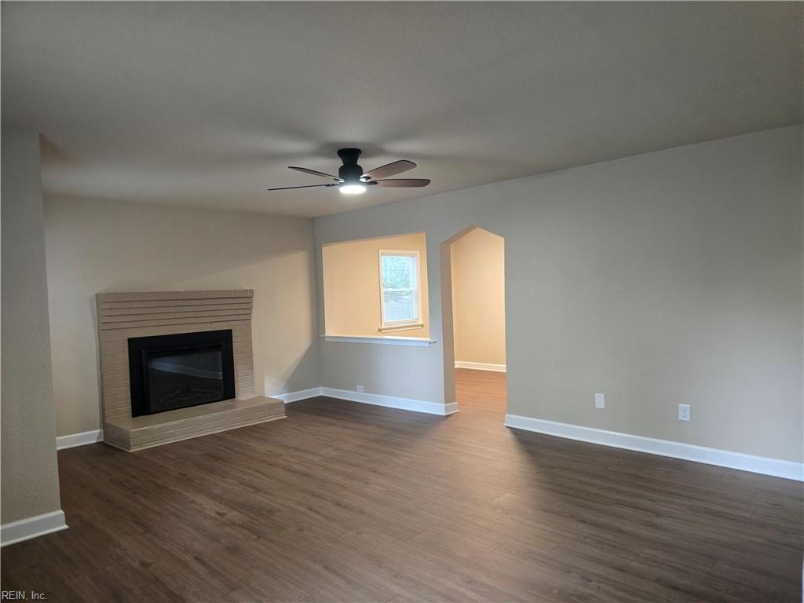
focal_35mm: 23
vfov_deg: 58.9
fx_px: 534
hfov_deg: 73.9
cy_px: 302
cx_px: 402
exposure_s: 1/120
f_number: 1.7
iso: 640
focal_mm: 6.3
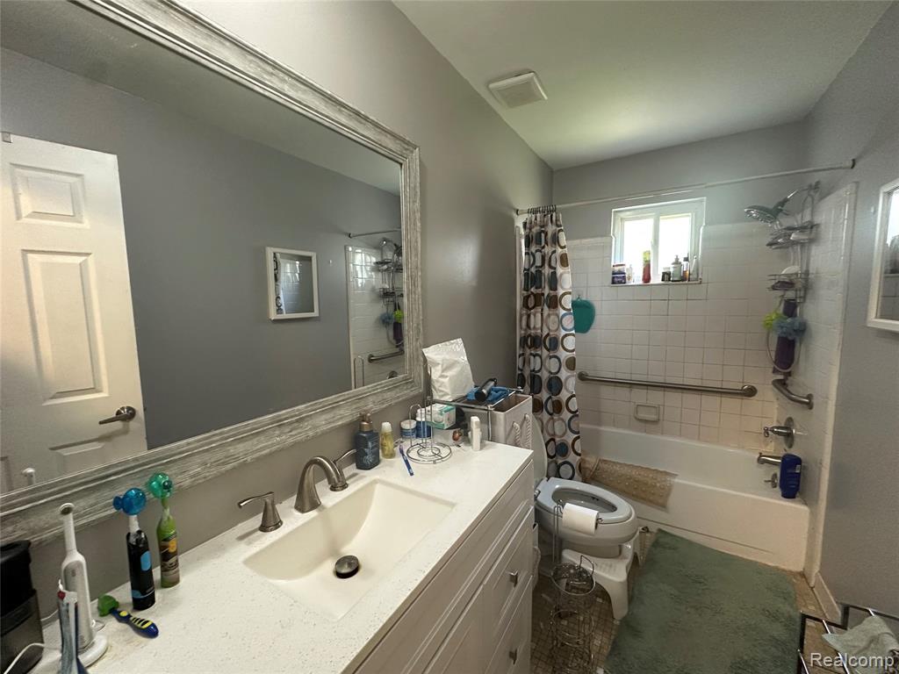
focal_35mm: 14
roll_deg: +1.2
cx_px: 450
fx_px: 364
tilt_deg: -6.5
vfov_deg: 85.7
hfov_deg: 102.1
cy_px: 337
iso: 500
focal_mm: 2.22
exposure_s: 1/60
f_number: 2.2
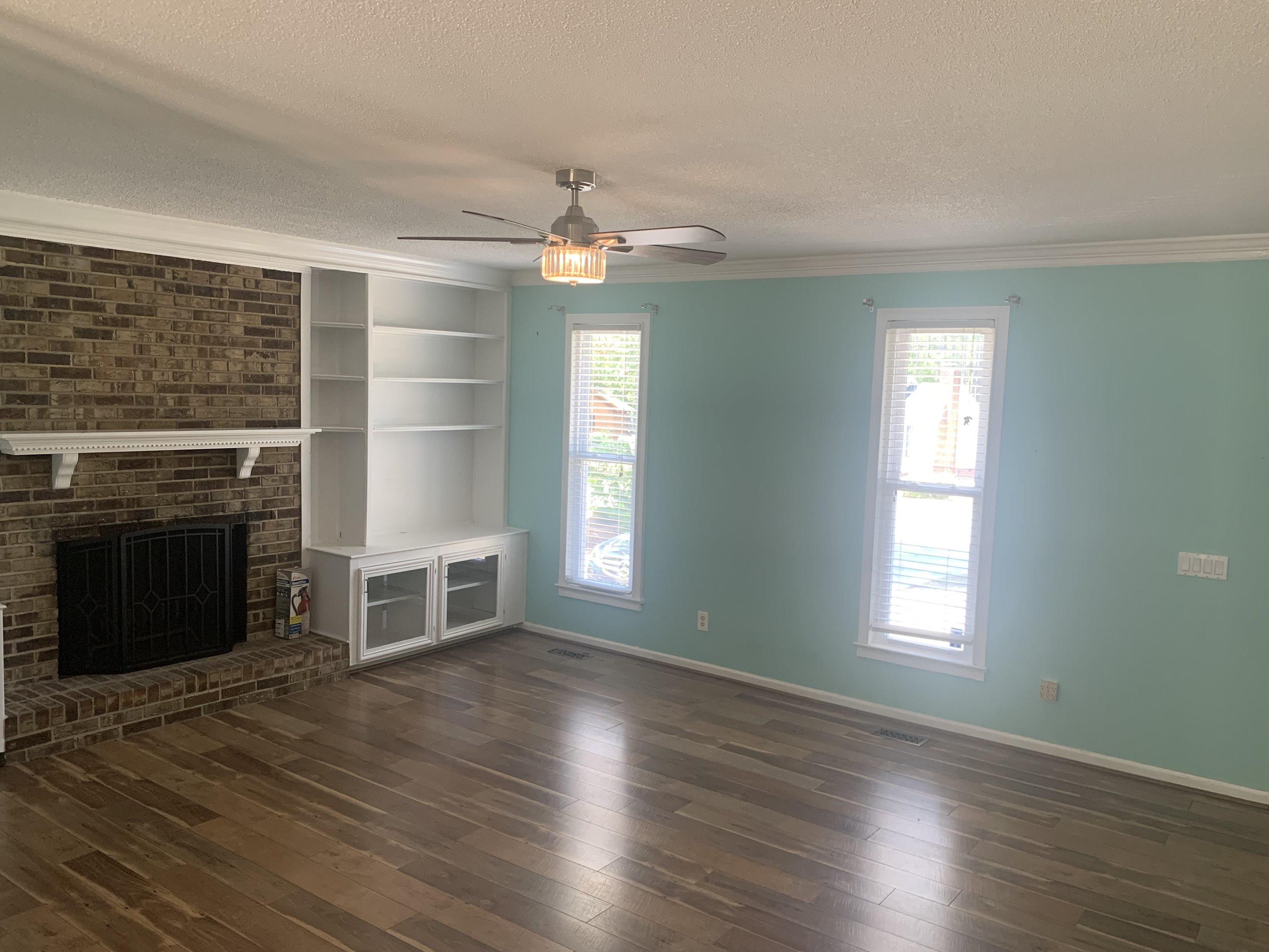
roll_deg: -1.6
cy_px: 485
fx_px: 990
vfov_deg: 51.4
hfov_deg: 65.3
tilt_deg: -7.7
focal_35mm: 27
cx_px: 652
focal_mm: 4.25
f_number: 1.8
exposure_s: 1/67
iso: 100
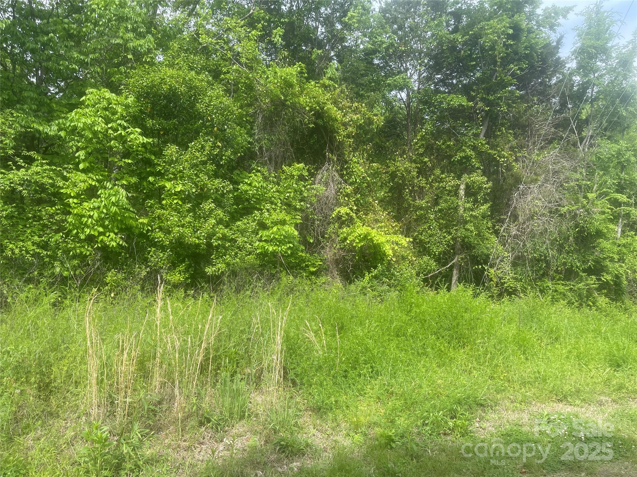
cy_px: 238
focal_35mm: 25
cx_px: 318
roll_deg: +1.6
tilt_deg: +1.6
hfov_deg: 69.4
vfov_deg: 54.9
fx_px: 460
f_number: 1.6
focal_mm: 5.1
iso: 32
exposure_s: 1/1119
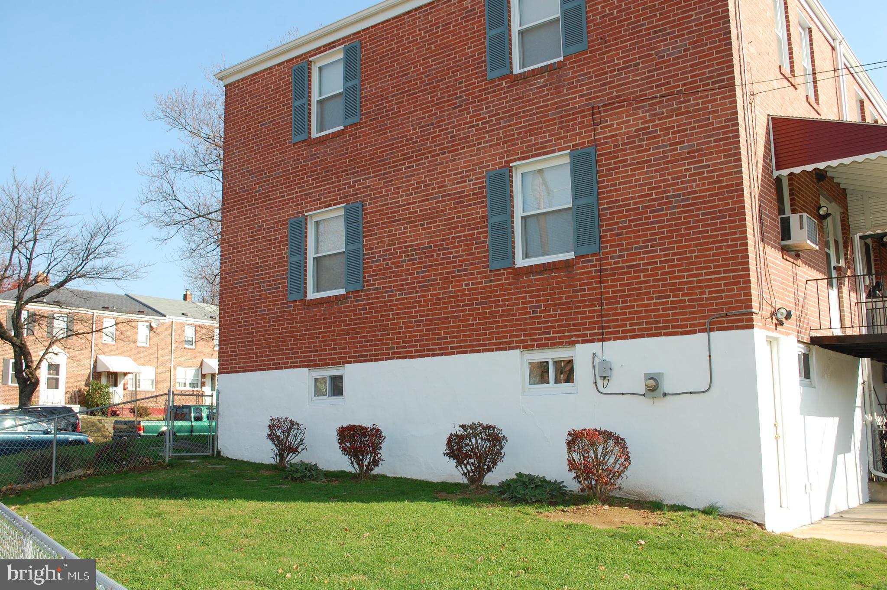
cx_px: 444
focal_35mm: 33
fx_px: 812
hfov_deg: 57.3
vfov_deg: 39.9
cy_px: 295
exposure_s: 1/250
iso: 200
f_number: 8
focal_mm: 22
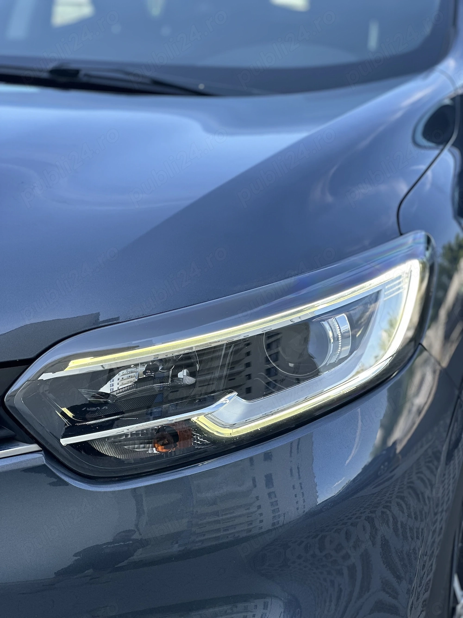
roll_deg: -2.1
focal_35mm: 77
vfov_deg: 25.3
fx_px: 1374
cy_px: 309
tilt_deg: -12.8
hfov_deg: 19.1
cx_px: 232
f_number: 2.8
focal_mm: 9
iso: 25
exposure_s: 1/121
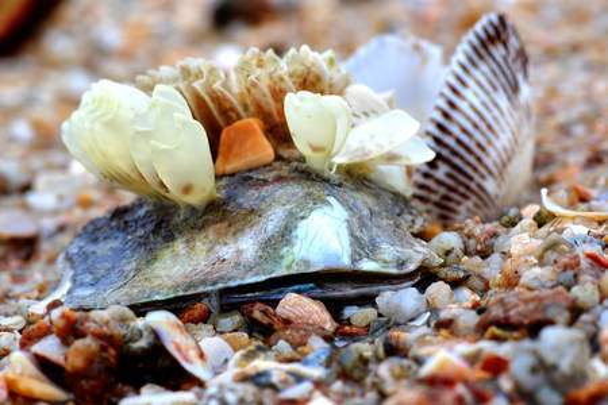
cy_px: 202
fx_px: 608
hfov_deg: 53.1
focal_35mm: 36
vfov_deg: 36.9
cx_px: 304
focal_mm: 24
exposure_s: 1/1600
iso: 800
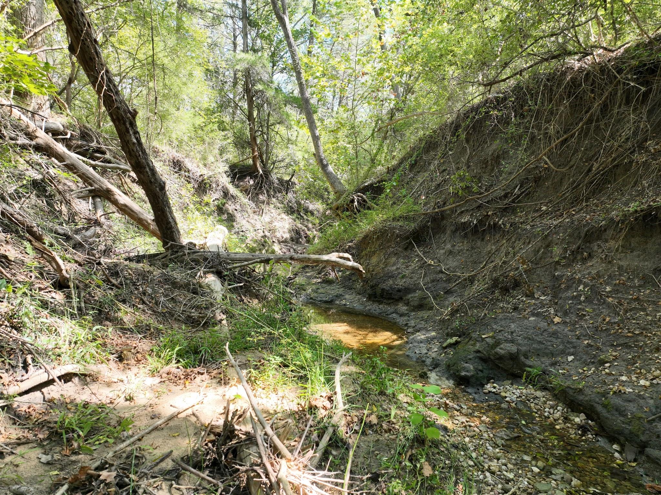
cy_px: 248
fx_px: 458
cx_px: 330
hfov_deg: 71.6
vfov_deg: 56.8
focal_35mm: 24
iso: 340
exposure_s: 1/200
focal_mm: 12.29
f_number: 2.8
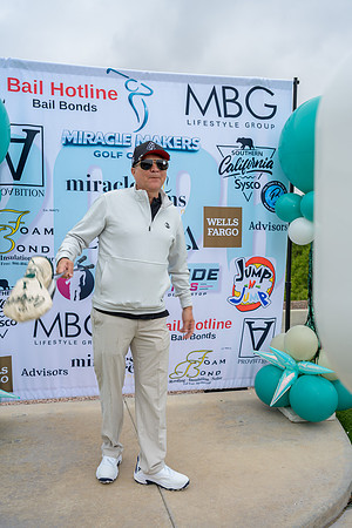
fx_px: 484
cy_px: 264
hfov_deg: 40.0
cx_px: 176
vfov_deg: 57.2
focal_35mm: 33
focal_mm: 33
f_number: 4
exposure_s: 1/200
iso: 125
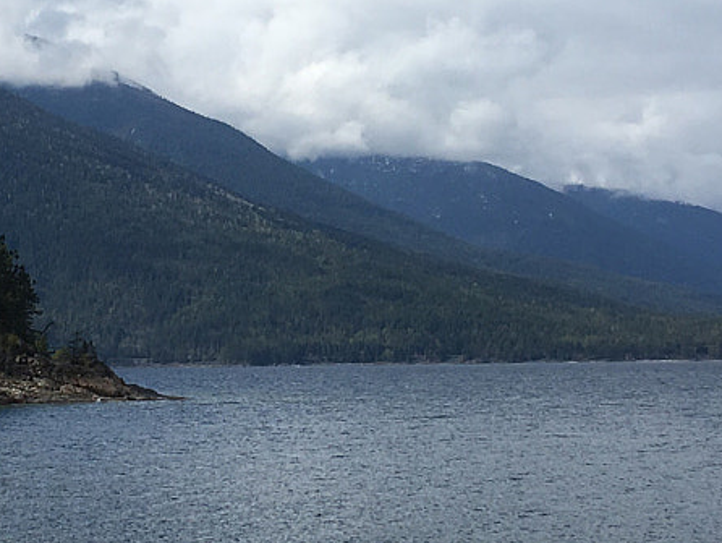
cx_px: 222
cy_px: 282
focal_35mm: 104
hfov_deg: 18.8
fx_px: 2170
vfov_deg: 14.2
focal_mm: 4.15
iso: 25
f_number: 2.2
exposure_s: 1/2481
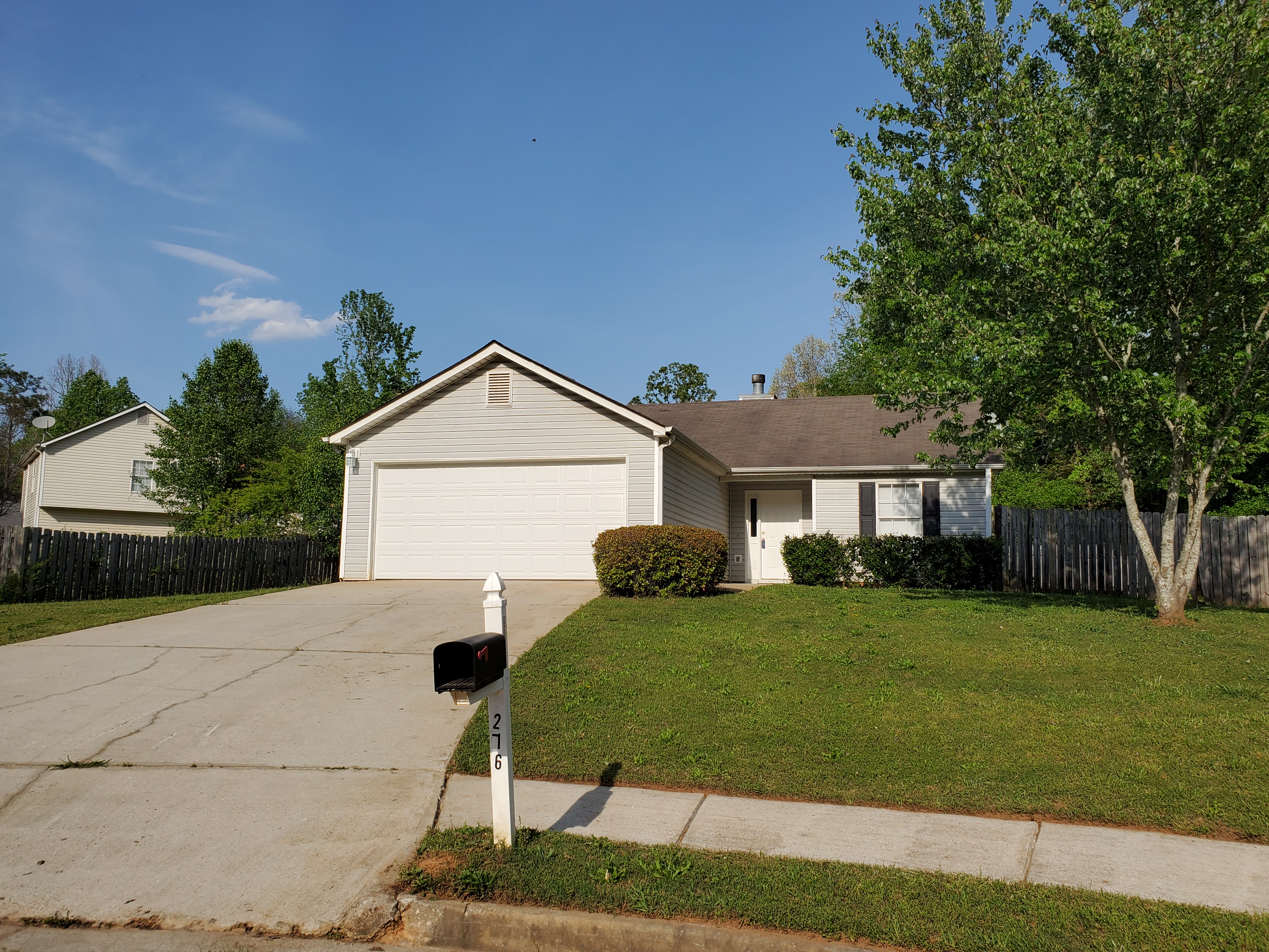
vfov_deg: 51.3
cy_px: 465
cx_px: 639
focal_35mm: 27
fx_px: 990
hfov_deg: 65.3
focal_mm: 4.3
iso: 50
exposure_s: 1/2561
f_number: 2.4
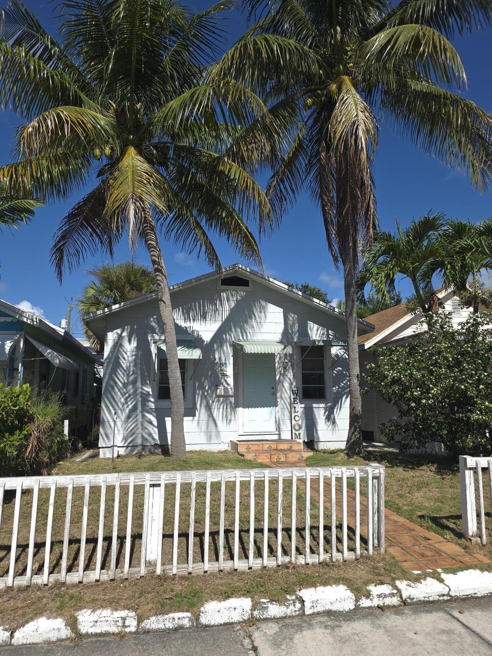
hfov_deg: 58.9
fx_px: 436
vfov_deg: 73.9
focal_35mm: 23
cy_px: 328
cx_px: 246
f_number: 1.7
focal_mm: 6.3
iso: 12
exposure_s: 1/676
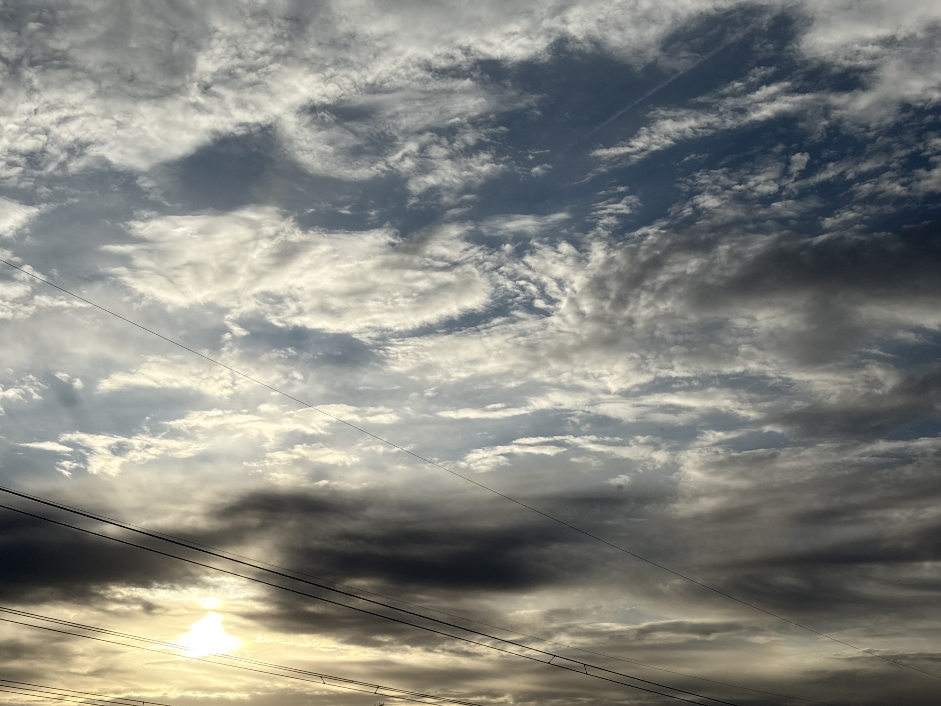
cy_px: 353
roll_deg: +0.1
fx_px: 1414
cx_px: 470
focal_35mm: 52
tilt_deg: +20.2
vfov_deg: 28.0
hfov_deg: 36.8
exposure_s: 1/10204
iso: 25
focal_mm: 5.96
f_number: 1.6
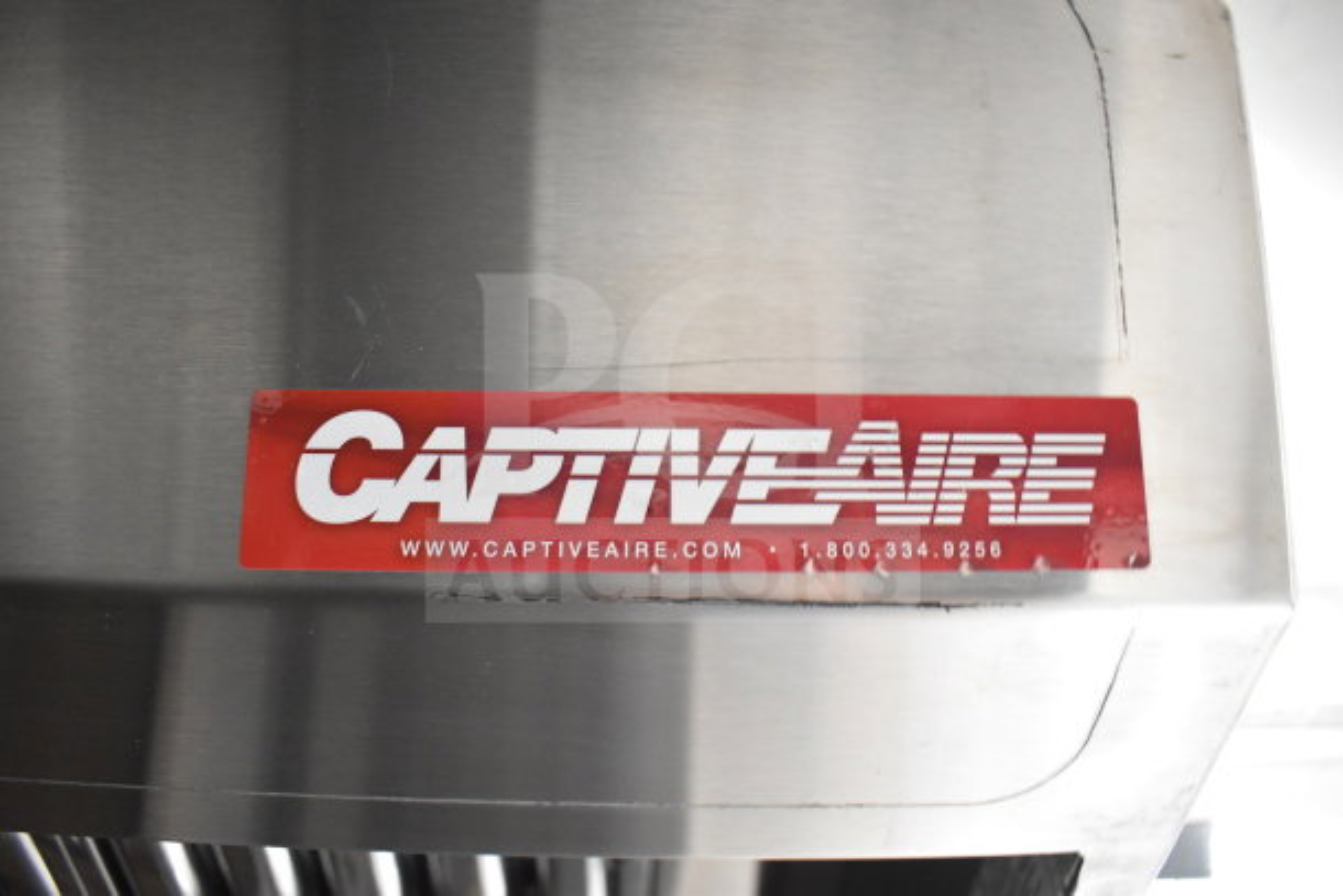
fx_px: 1007
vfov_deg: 48.0
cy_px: 448
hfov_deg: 67.4
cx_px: 672
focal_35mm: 27
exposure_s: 1/30
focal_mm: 18
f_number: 3.5
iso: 3200
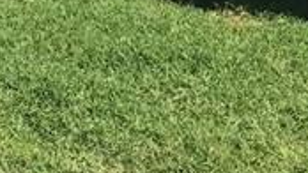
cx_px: 250
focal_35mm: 180
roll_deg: -0.8
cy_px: -295
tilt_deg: -0.9
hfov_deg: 11.9
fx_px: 1470
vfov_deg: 6.3
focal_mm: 3.99
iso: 20
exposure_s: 1/1916
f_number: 1.8
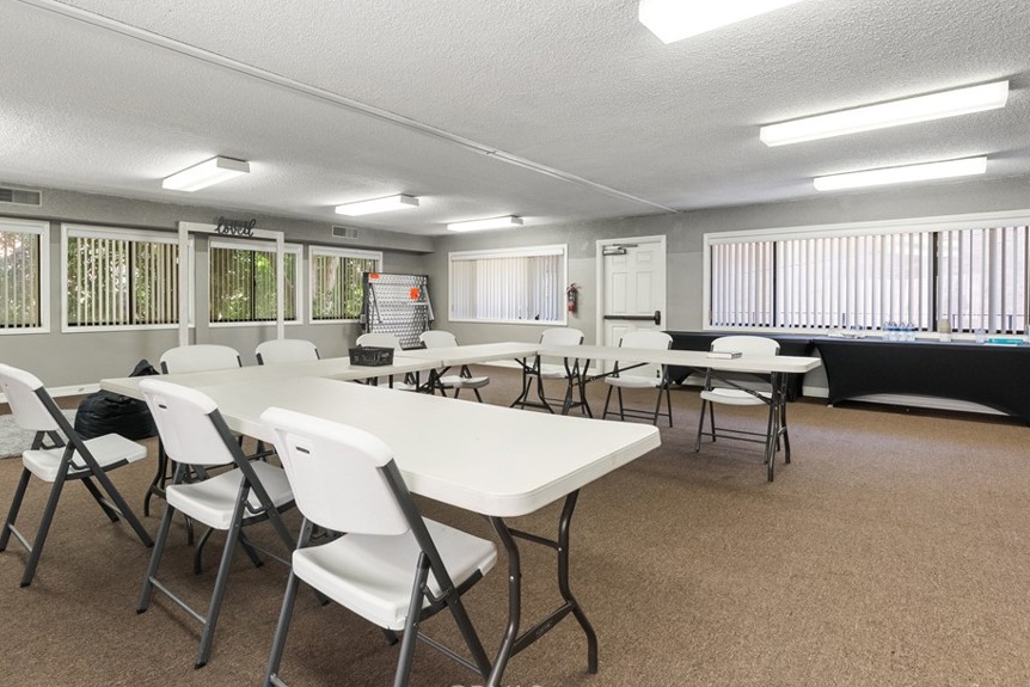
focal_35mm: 19
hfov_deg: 86.3
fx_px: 544
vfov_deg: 64.4
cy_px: 305
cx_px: 441
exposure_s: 1/3
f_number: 9
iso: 320
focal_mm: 16
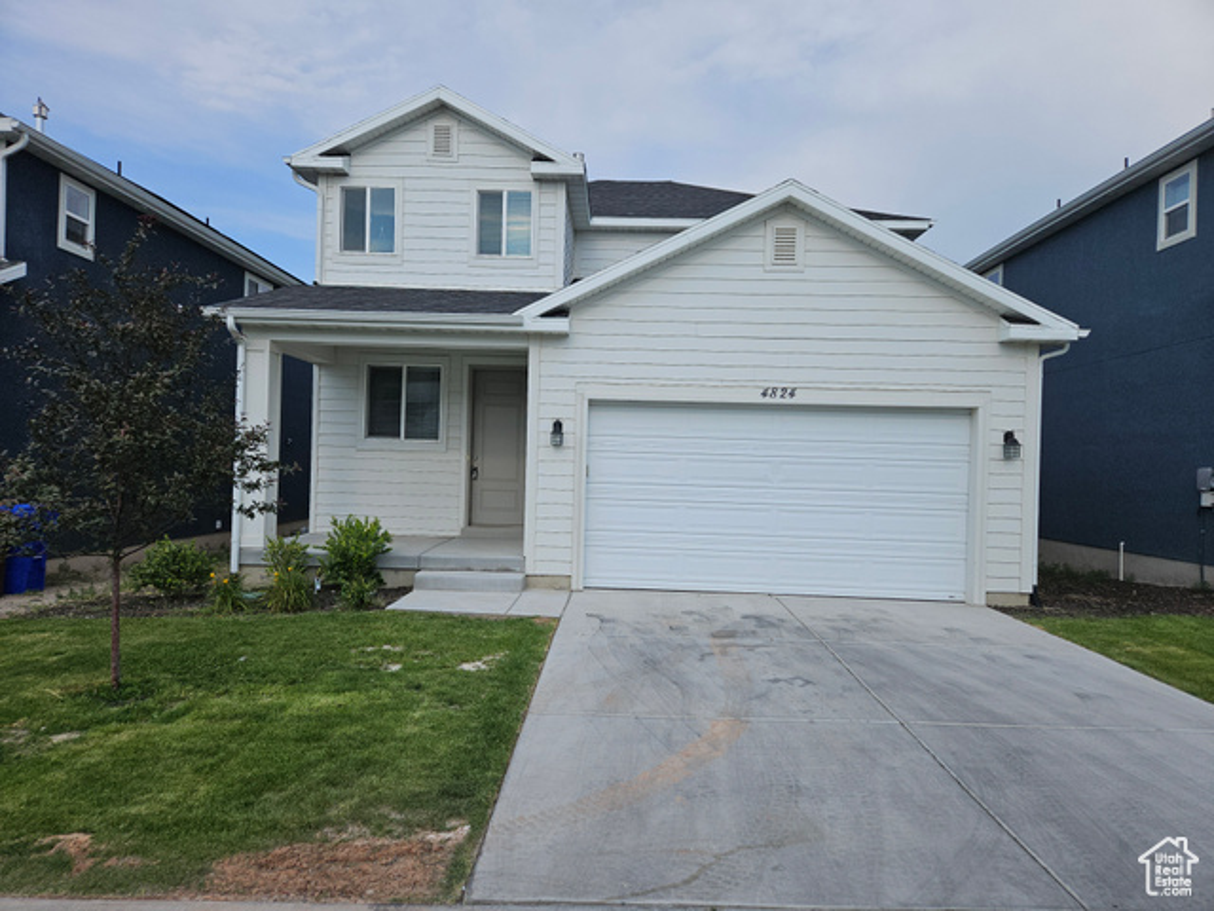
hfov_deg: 73.9
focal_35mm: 23
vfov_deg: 58.9
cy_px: 456
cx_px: 607
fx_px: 807
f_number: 1.8
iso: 25
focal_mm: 5.4
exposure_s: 1/1978
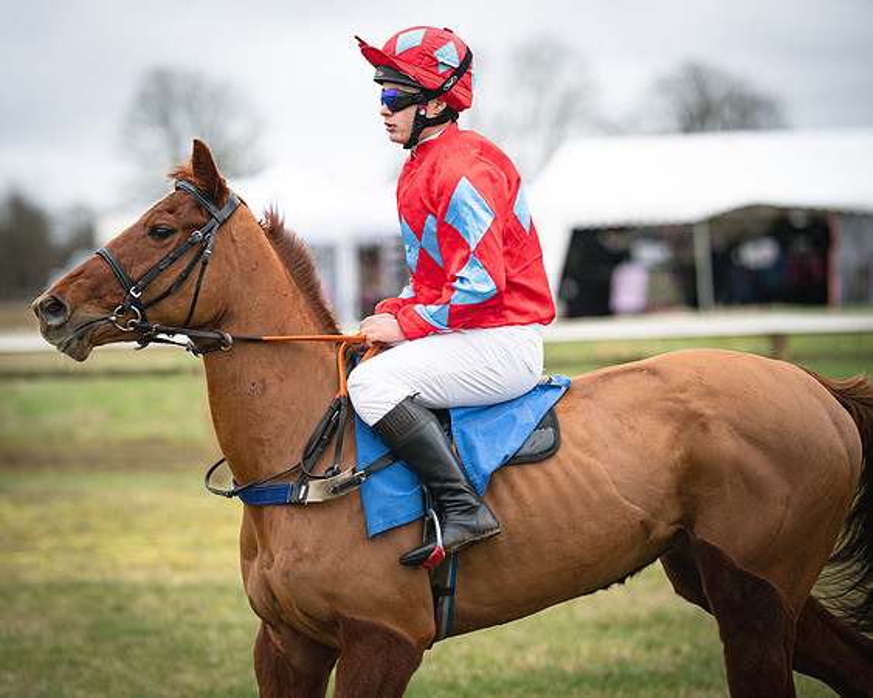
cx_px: 358
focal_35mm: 152
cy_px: 349
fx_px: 3927
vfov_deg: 10.2
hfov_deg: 12.7
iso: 640
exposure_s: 1/1150
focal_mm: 135
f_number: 2.2
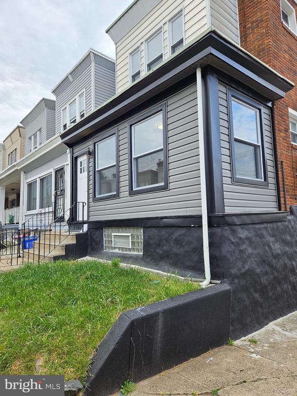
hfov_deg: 58.9
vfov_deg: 73.9
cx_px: 148
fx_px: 263
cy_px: 198
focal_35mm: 23
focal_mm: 5.4
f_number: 1.8
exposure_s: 1/671
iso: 25
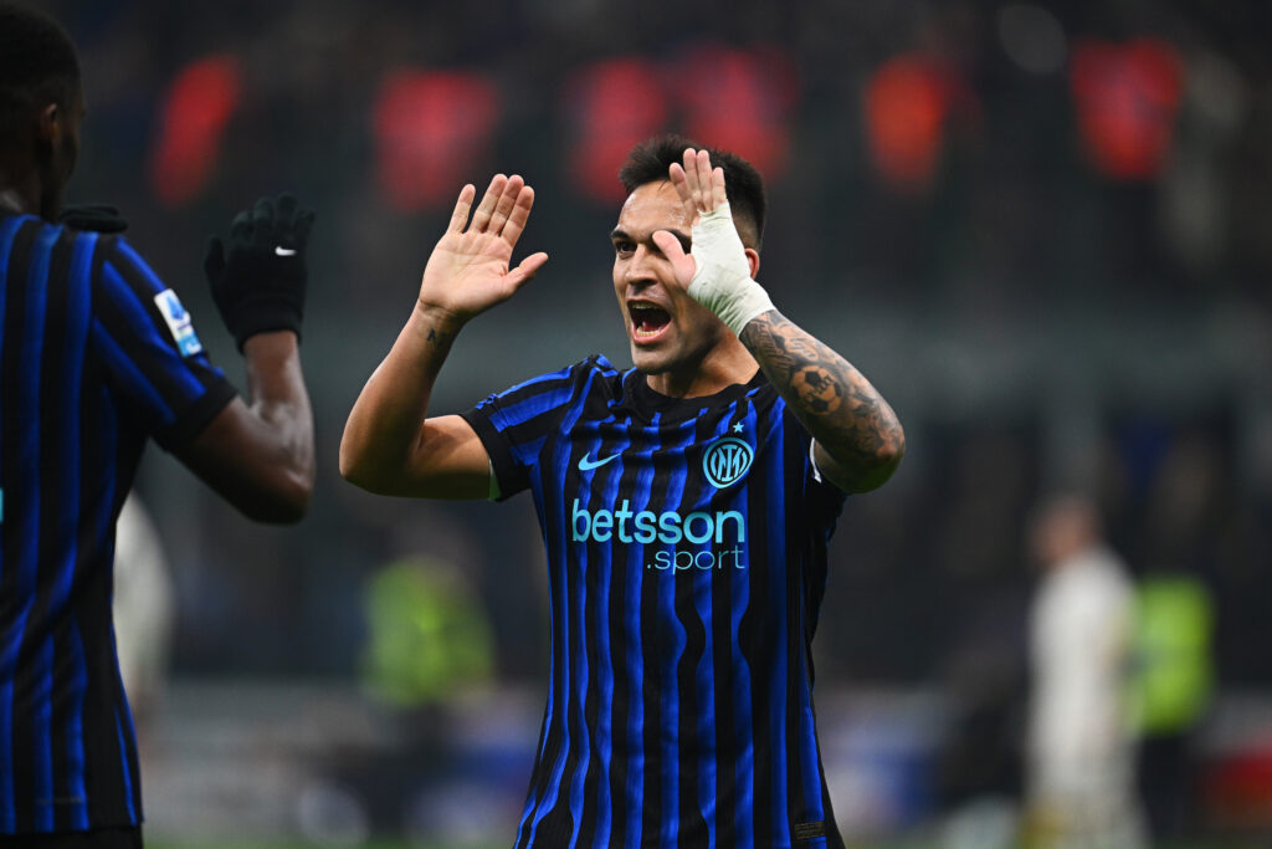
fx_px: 14134
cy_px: 424
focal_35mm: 400
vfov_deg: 3.4
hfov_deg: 5.2
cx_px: 636
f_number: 2.8
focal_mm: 400
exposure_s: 1/1600
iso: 1600
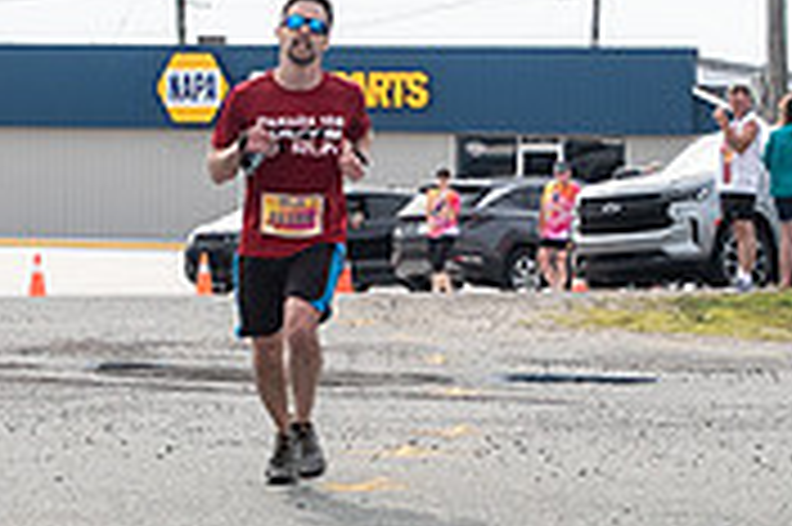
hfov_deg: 10.6
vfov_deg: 7.0
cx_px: 353
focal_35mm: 195
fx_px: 4286
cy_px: 233
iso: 800
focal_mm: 35
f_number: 4
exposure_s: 1/3200
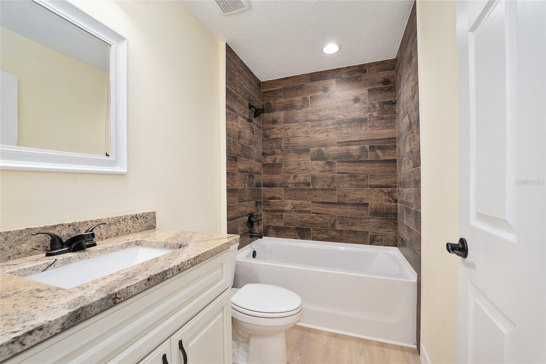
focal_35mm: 14
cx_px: 273
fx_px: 212
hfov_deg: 104.3
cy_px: 182
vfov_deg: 81.2
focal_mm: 14
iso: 500
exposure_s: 1/25
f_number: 7.1
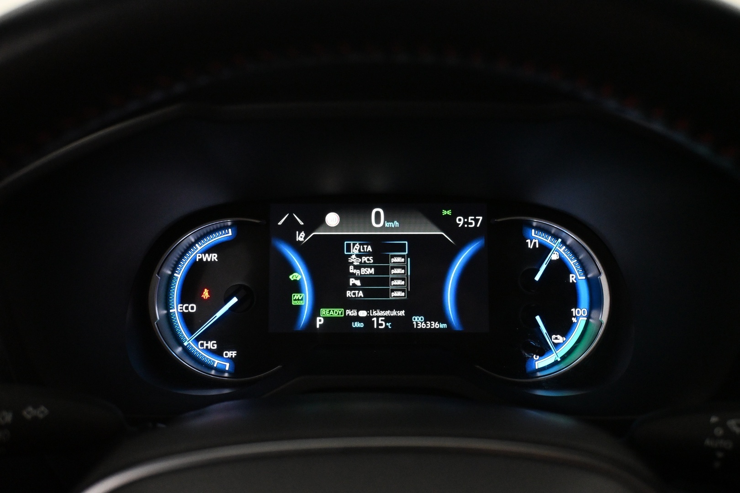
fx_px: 601
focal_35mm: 29
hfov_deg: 63.2
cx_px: 370
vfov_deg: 44.6
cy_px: 246
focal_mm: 19.5
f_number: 3.8
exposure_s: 1/125
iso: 4000
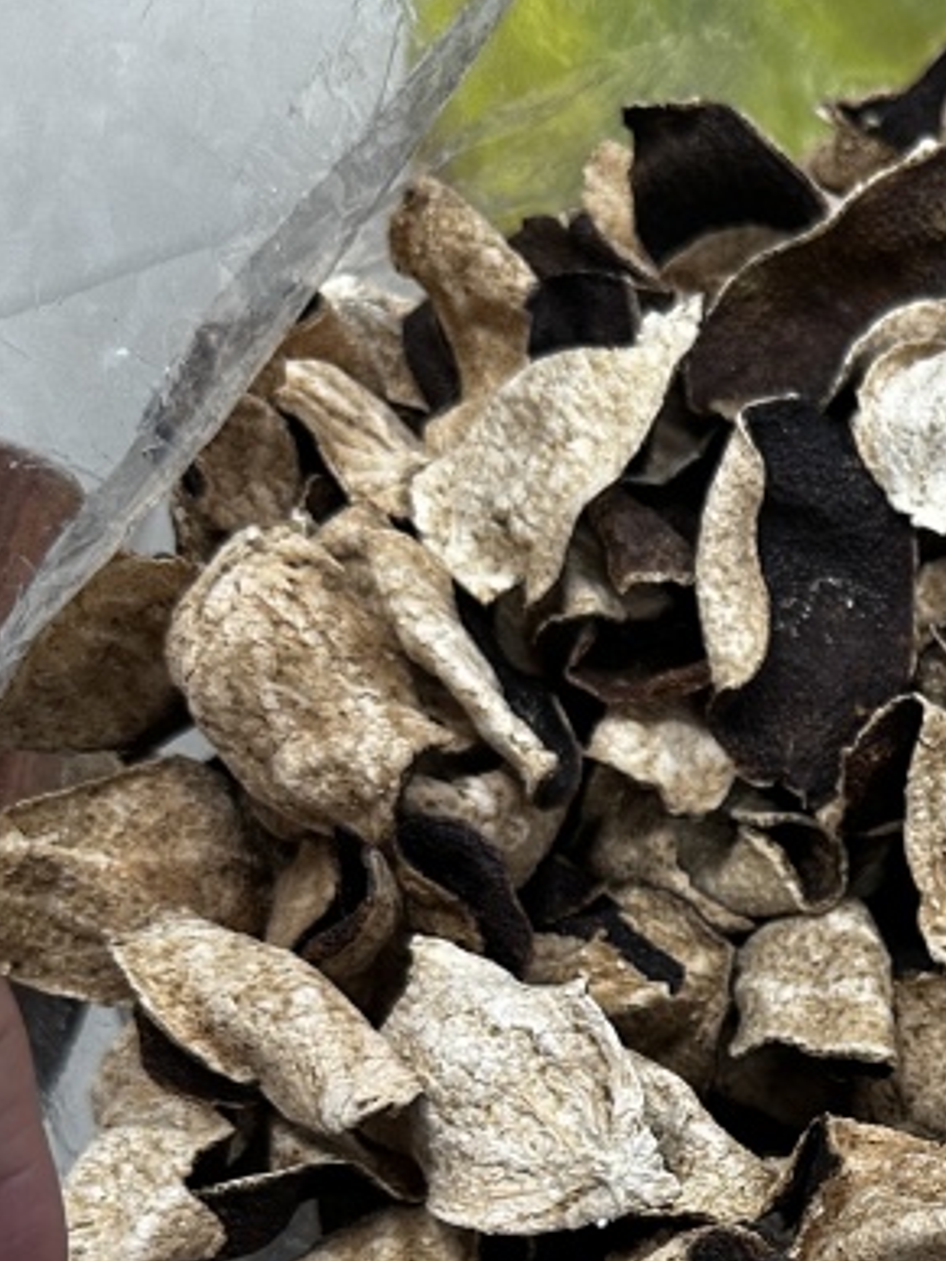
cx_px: 1206
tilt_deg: -71.2
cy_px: 1246
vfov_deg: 27.8
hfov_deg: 20.5
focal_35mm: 66
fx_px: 2405
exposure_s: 1/50
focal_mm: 6.86
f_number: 1.78
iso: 160
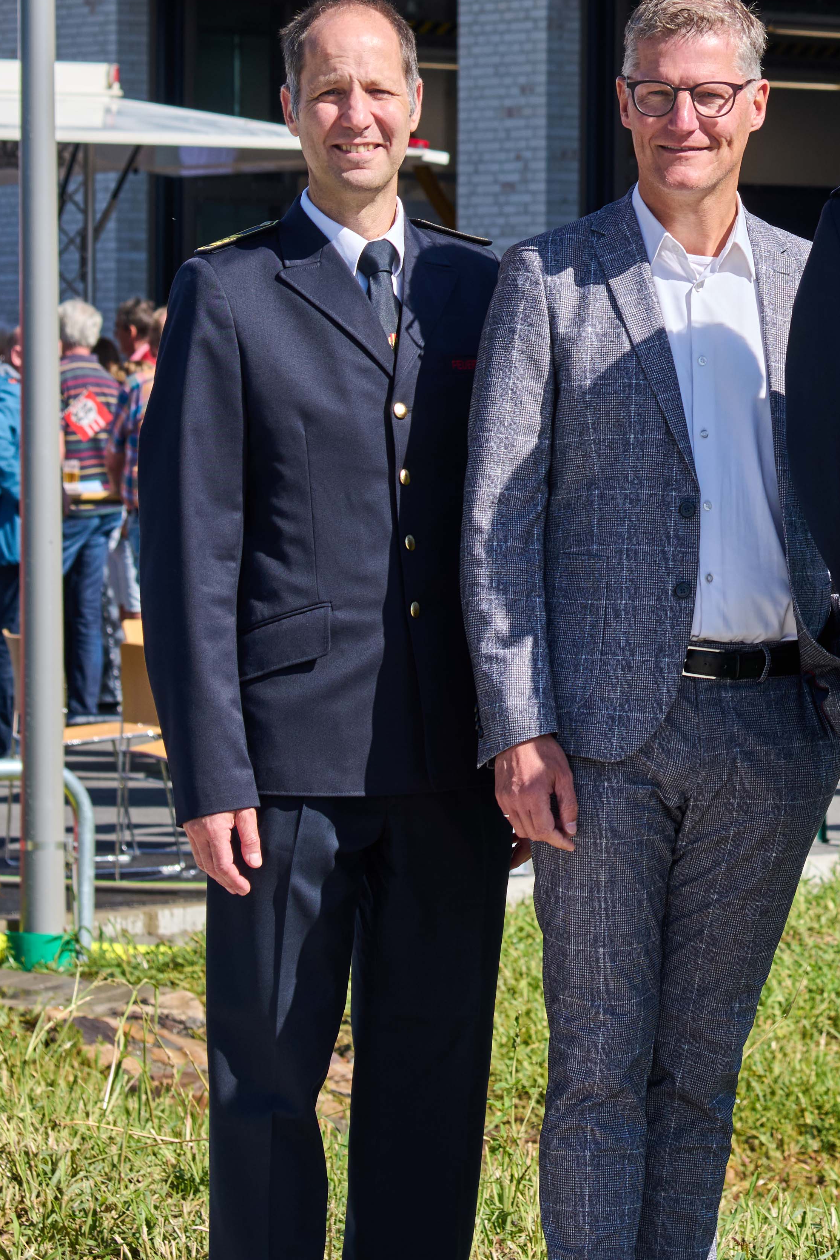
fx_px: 6370
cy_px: 315
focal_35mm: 182
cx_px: 786
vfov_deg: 11.3
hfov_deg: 7.5
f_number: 5.6
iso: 100
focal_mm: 75
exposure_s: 1/400
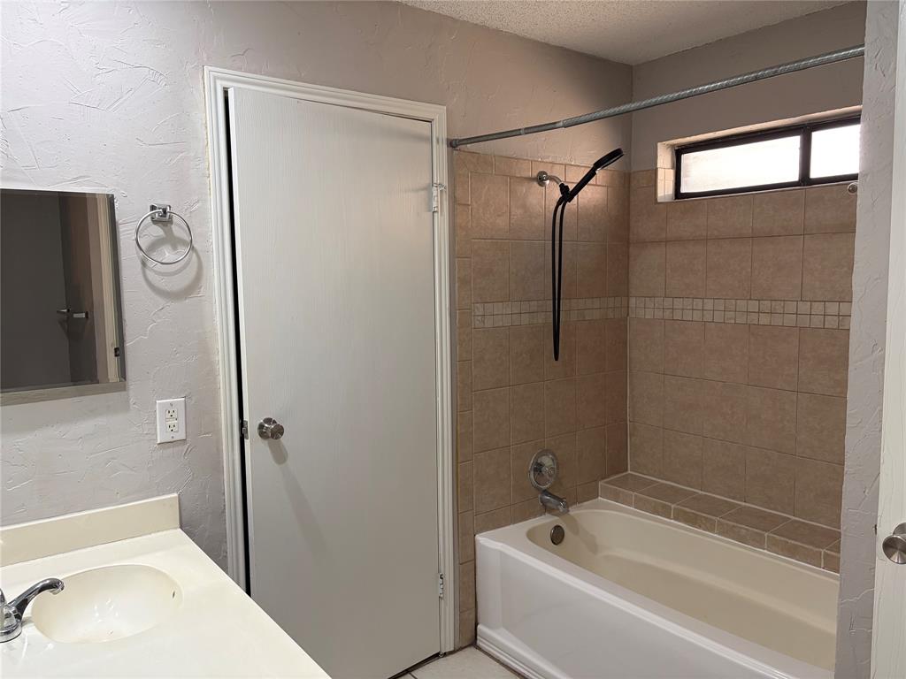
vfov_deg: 53.1
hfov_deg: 67.3
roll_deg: +0.8
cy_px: 340
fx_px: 680
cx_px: 453
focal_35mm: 26
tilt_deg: -5.3
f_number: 1.6
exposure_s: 1/60
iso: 100
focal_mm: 5.96
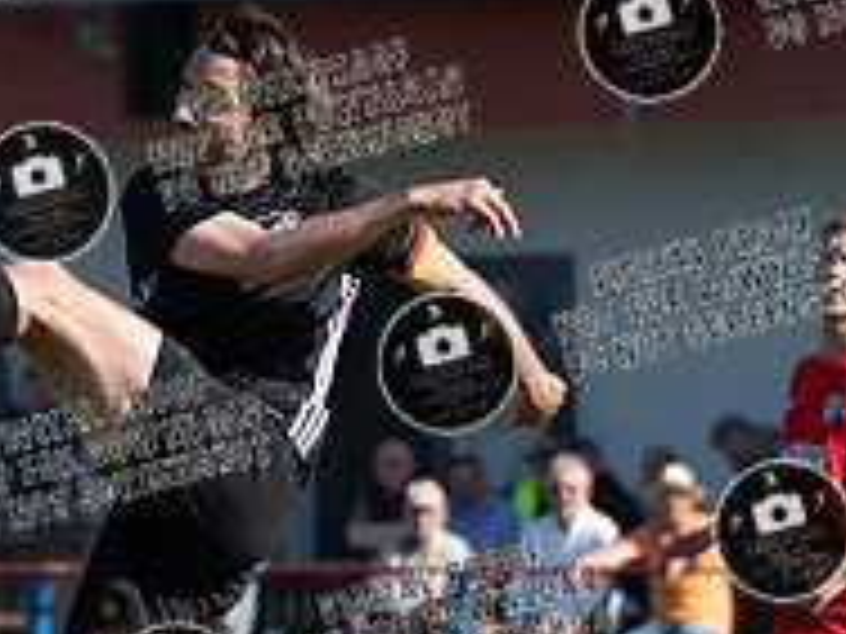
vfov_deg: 2.5
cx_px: 135
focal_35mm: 592
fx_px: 14468
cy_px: 416
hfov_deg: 3.3
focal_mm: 200
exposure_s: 1/1600
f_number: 5.6
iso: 400
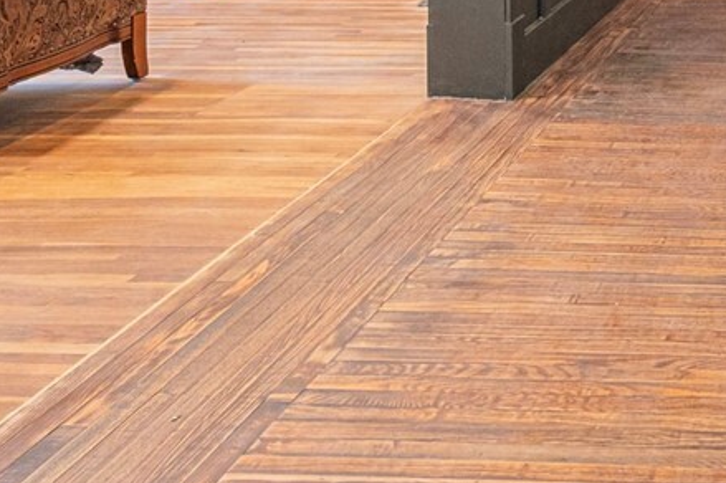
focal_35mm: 58
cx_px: 868
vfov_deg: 20.3
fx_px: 1169
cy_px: -224
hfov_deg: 29.7
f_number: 5
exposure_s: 1/15
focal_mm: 15
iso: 1600
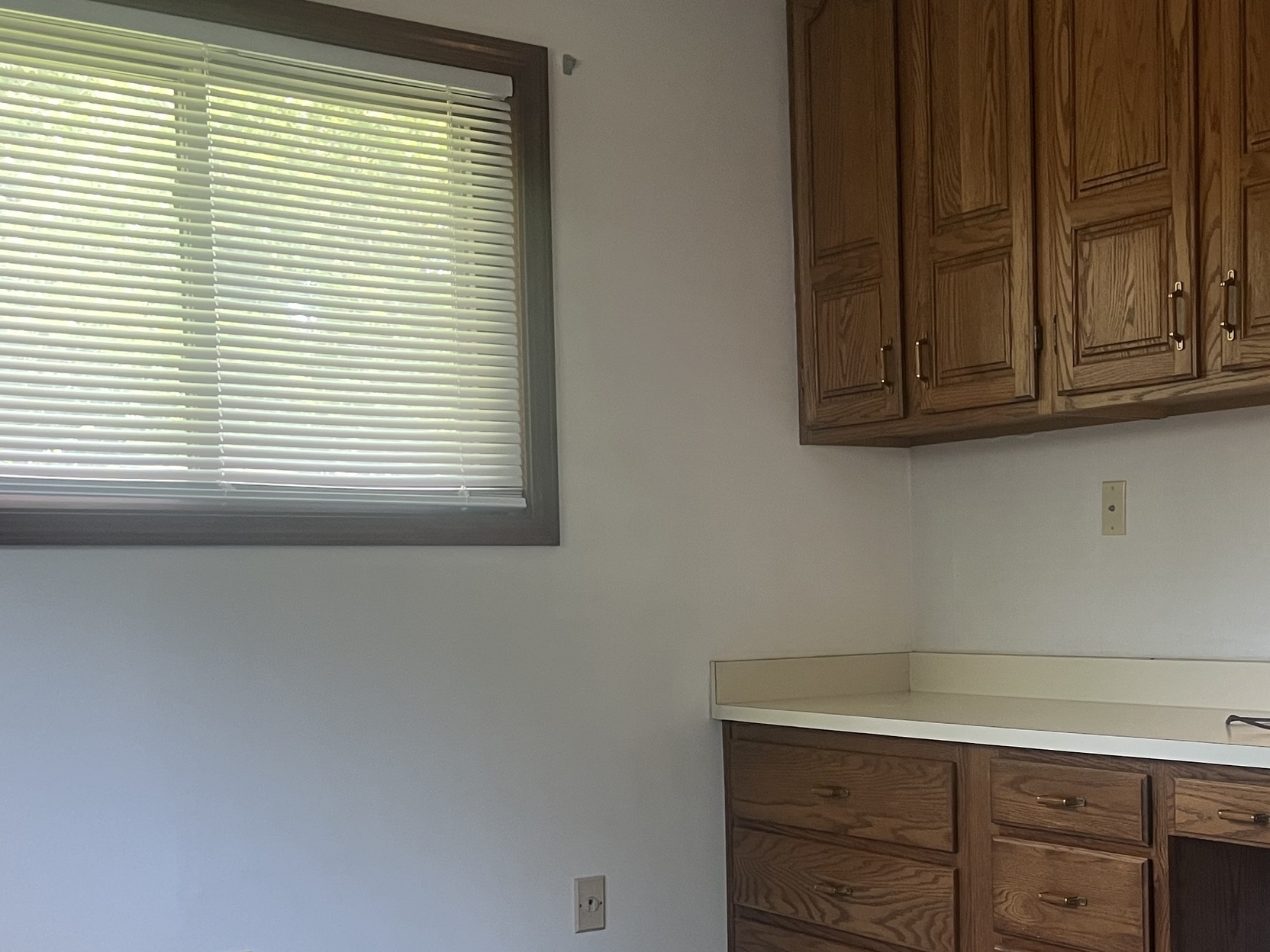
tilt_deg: -2.0
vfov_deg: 30.0
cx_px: 955
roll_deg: +0.2
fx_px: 1761
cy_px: 648
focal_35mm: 48
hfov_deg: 38.6
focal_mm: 5.1
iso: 125
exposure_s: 1/89
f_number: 1.6
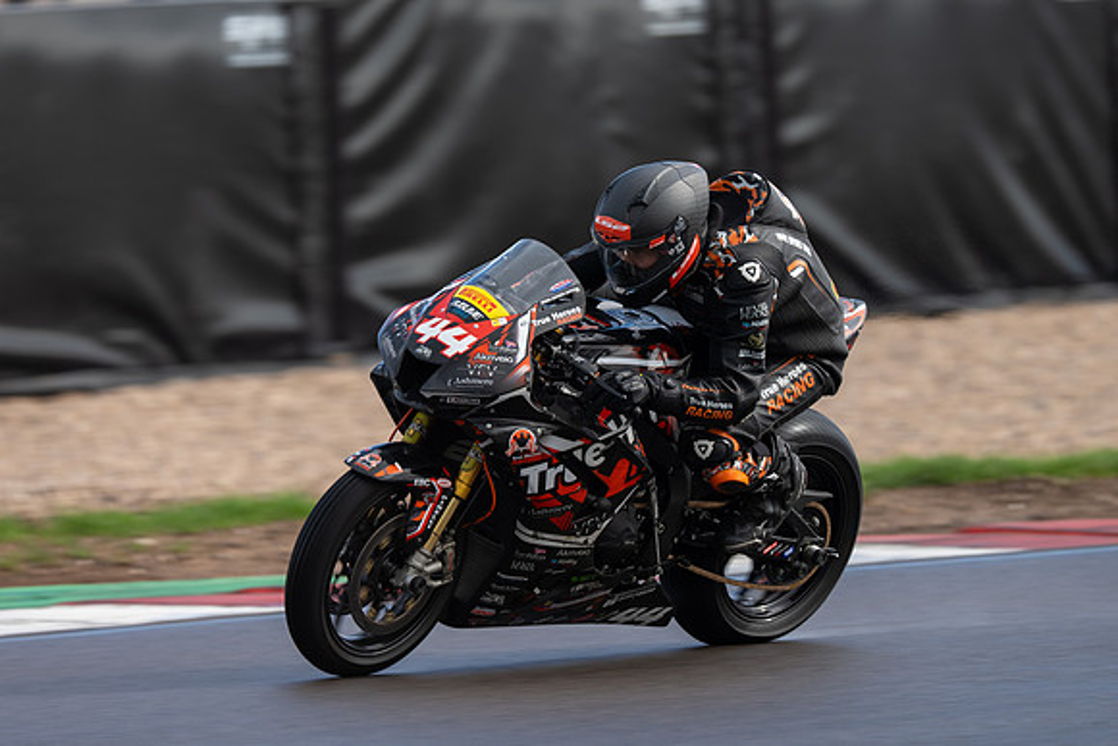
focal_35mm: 768
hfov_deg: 2.7
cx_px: 595
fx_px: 23860
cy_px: 268
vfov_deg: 1.8
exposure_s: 1/500
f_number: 4
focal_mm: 600
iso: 80
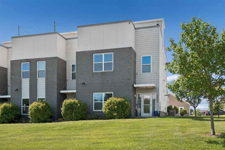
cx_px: 112
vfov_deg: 37.8
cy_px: 75
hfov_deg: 54.4
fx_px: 219
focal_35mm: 35
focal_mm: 35
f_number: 9
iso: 400
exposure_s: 1/400
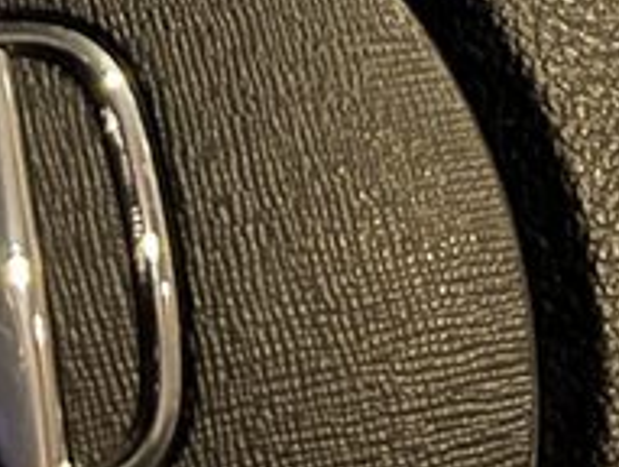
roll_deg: +2.3
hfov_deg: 11.9
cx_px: -113
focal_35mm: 163
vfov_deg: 8.7
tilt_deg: -17.6
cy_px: -431
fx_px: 2920
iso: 800
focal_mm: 5.1
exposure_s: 1/5
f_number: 1.6
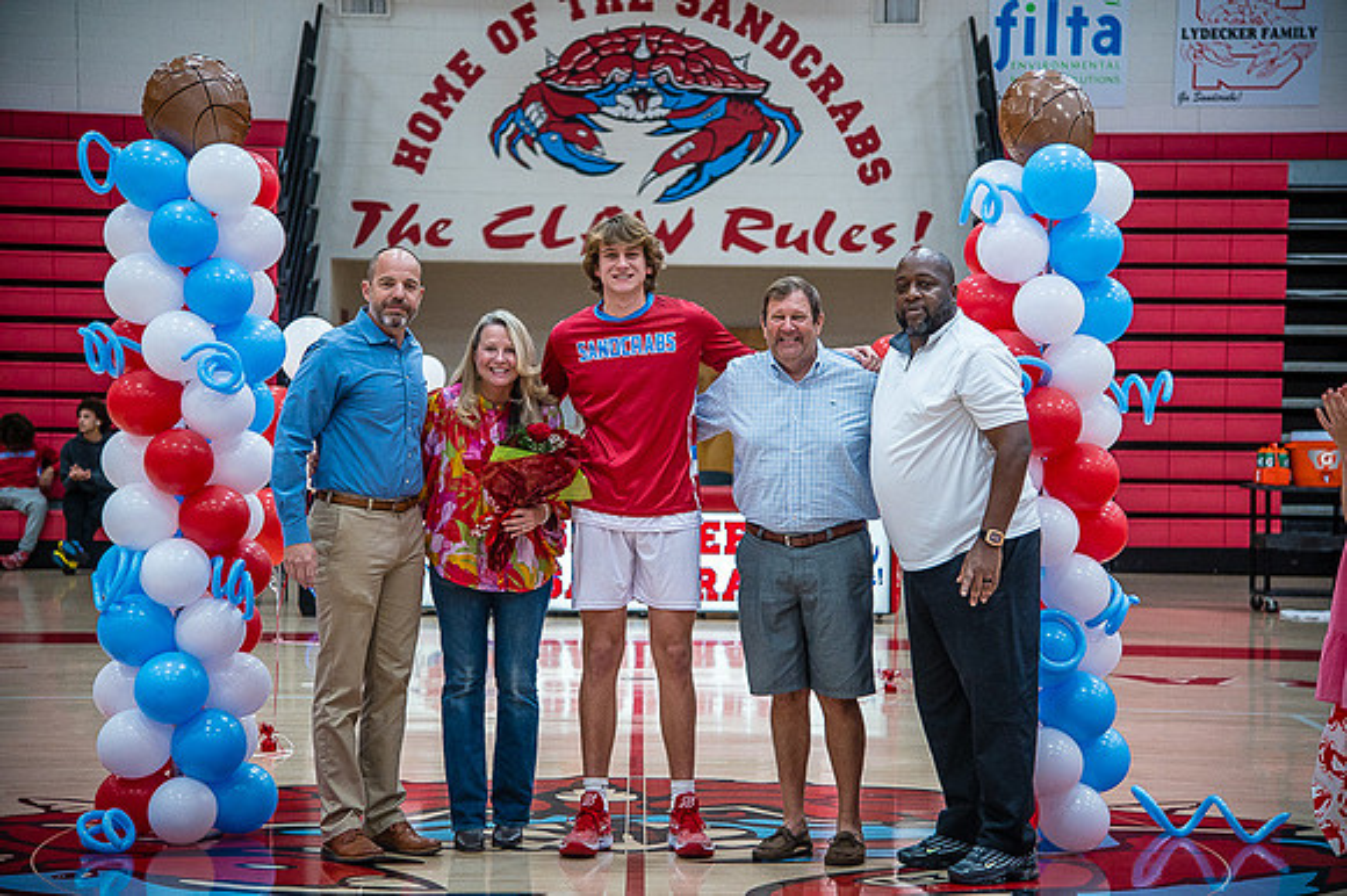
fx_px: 3066
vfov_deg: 16.6
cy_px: 448
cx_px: 674
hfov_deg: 24.8
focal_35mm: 82
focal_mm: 82
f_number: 4
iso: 2000
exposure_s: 1/320
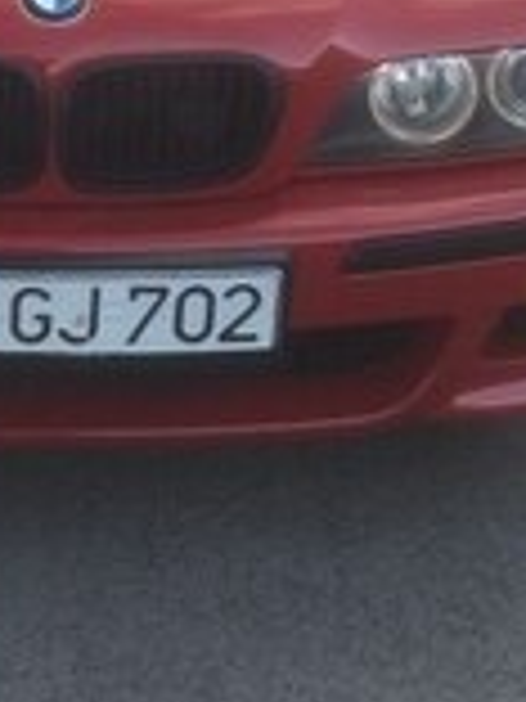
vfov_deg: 20.1
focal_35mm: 92
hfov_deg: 16.0
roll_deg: -0.7
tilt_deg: -16.1
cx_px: 121
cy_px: -126
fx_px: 1864
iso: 32
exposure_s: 1/427
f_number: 2.2
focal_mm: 4.15
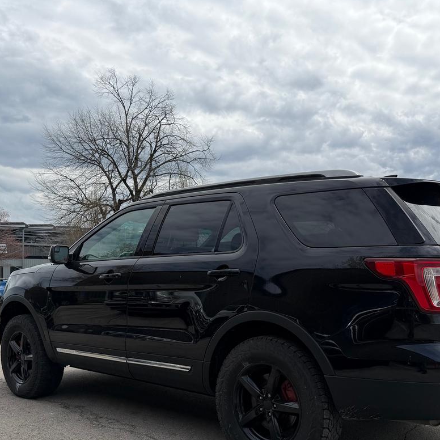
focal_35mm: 35
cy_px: 269
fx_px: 503
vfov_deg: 46.9
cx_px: 234
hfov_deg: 47.2
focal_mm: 6.76
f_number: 1.78
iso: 80
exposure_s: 1/7353
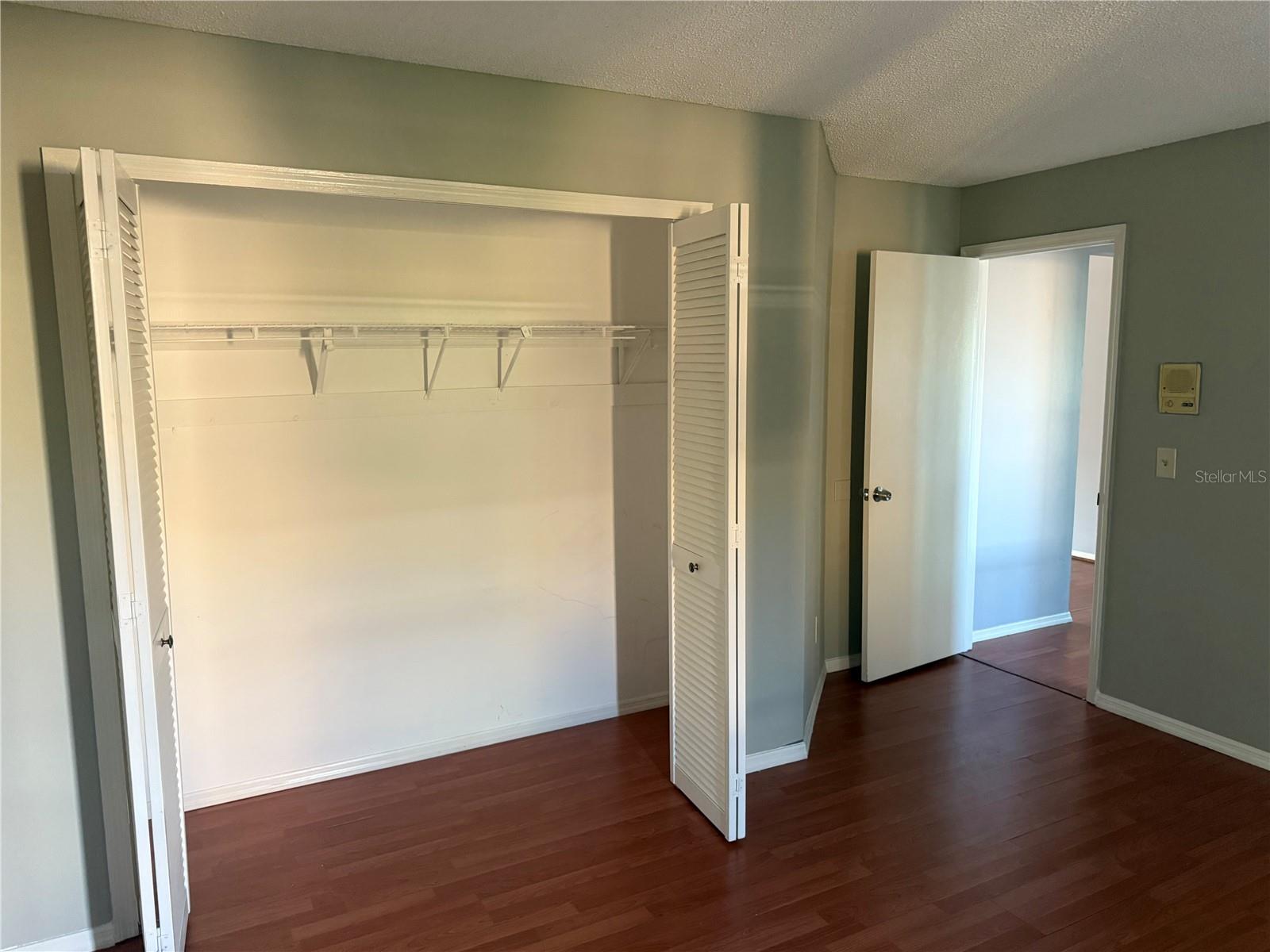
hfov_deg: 71.6
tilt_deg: -7.3
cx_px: 635
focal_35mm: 24
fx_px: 881
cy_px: 476
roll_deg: +0.7
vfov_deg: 56.8
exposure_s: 1/60
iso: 500
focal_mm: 6.76
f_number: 1.78
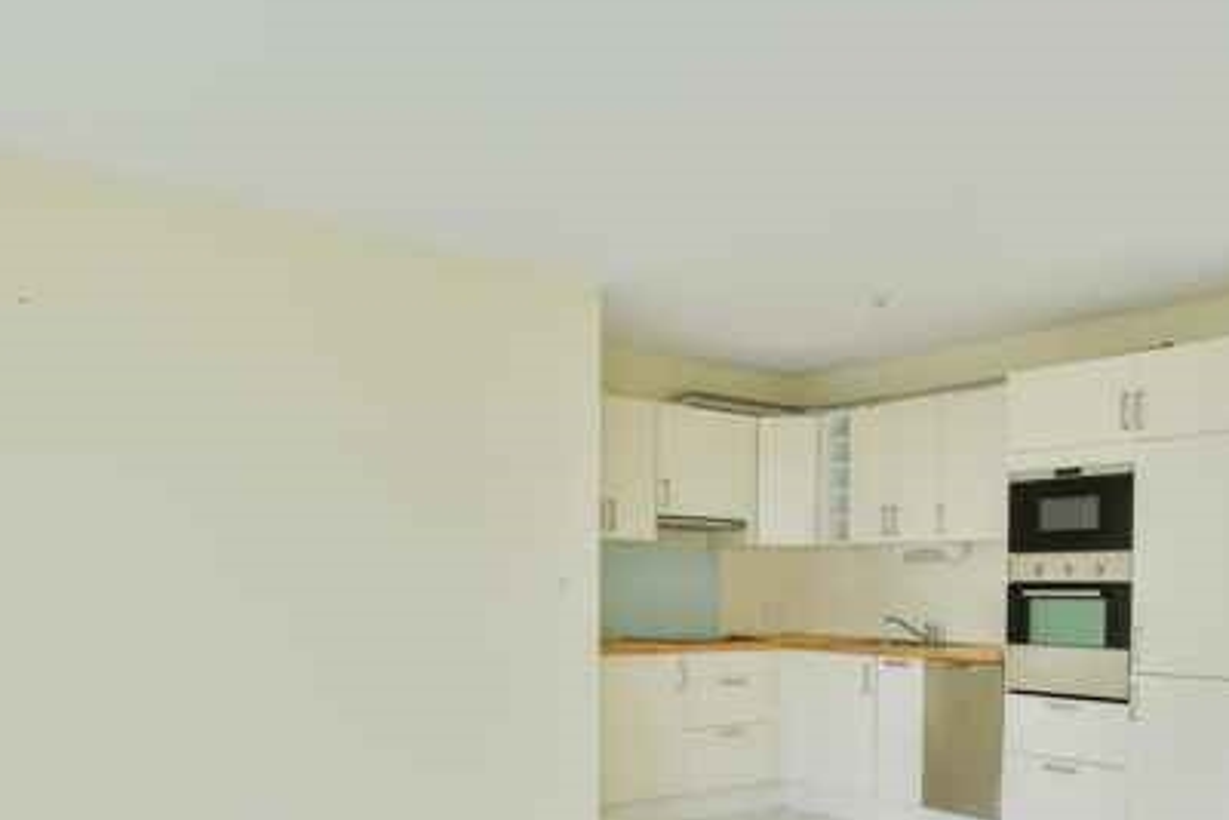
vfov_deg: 39.8
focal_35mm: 32
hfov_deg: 57.9
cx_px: 780
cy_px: 634
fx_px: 1093
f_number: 8
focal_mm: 16
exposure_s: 1/500
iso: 800
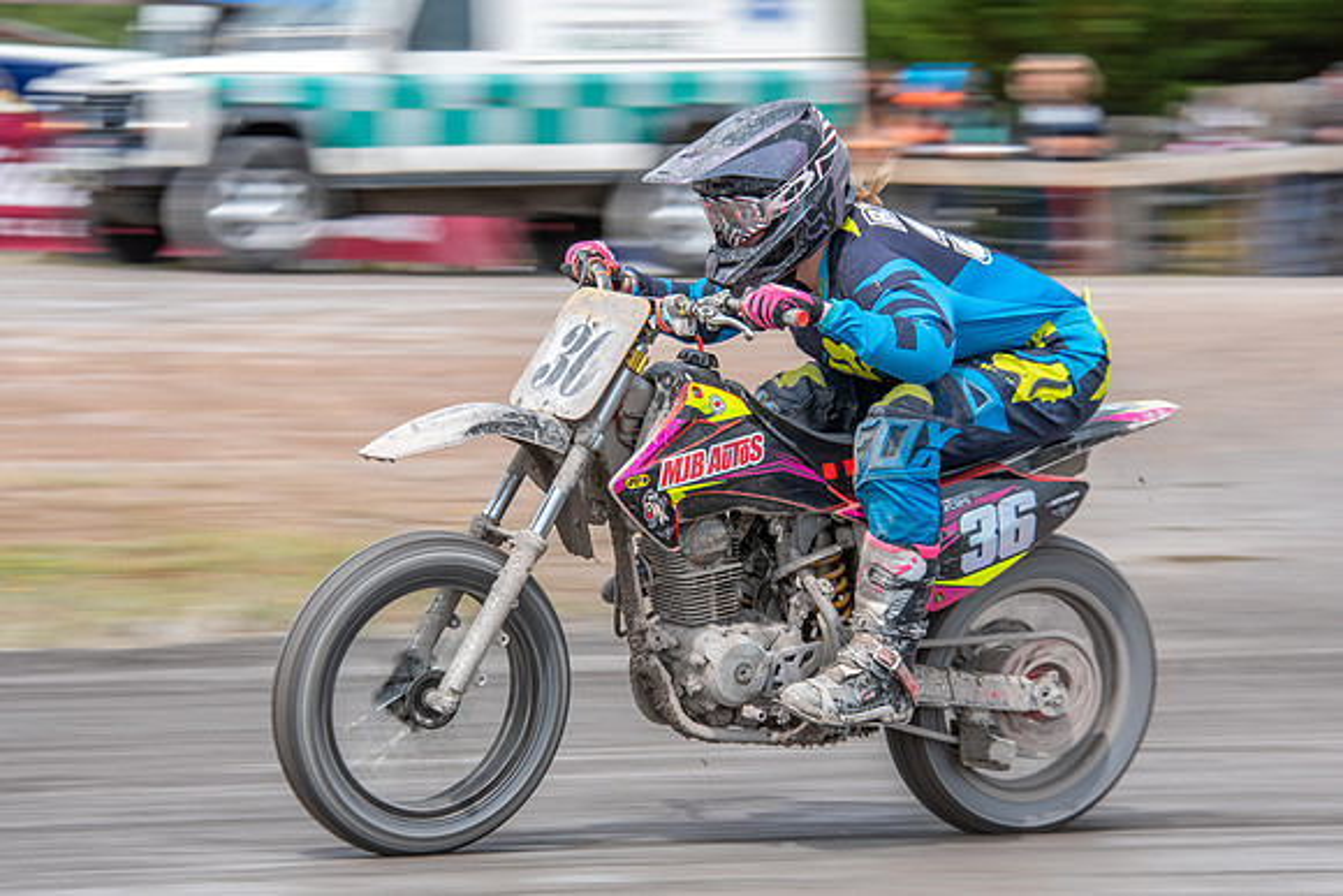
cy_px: 560
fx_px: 7286
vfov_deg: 7.0
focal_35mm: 195
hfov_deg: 10.5
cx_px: 648
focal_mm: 140
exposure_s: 1/160
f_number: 9
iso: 200
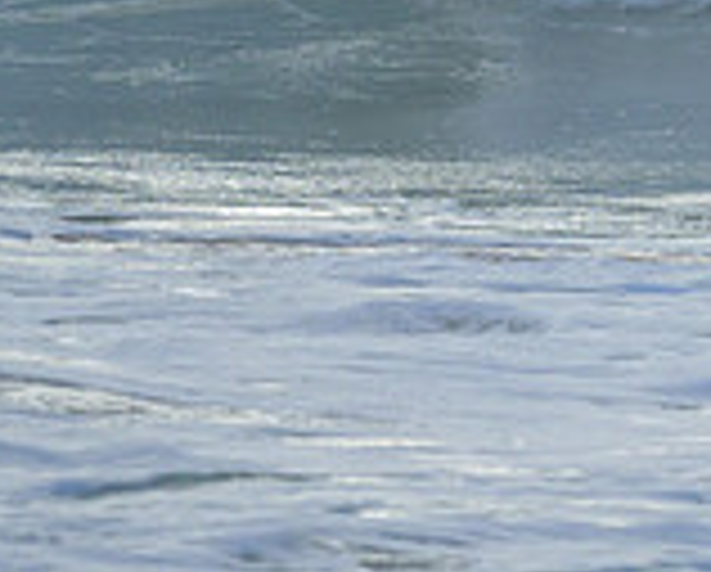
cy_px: -286
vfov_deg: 0.6
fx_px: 58060
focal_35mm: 2754
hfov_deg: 0.7
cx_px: 1210
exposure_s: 1/2500
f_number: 6.3
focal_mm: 800
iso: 800
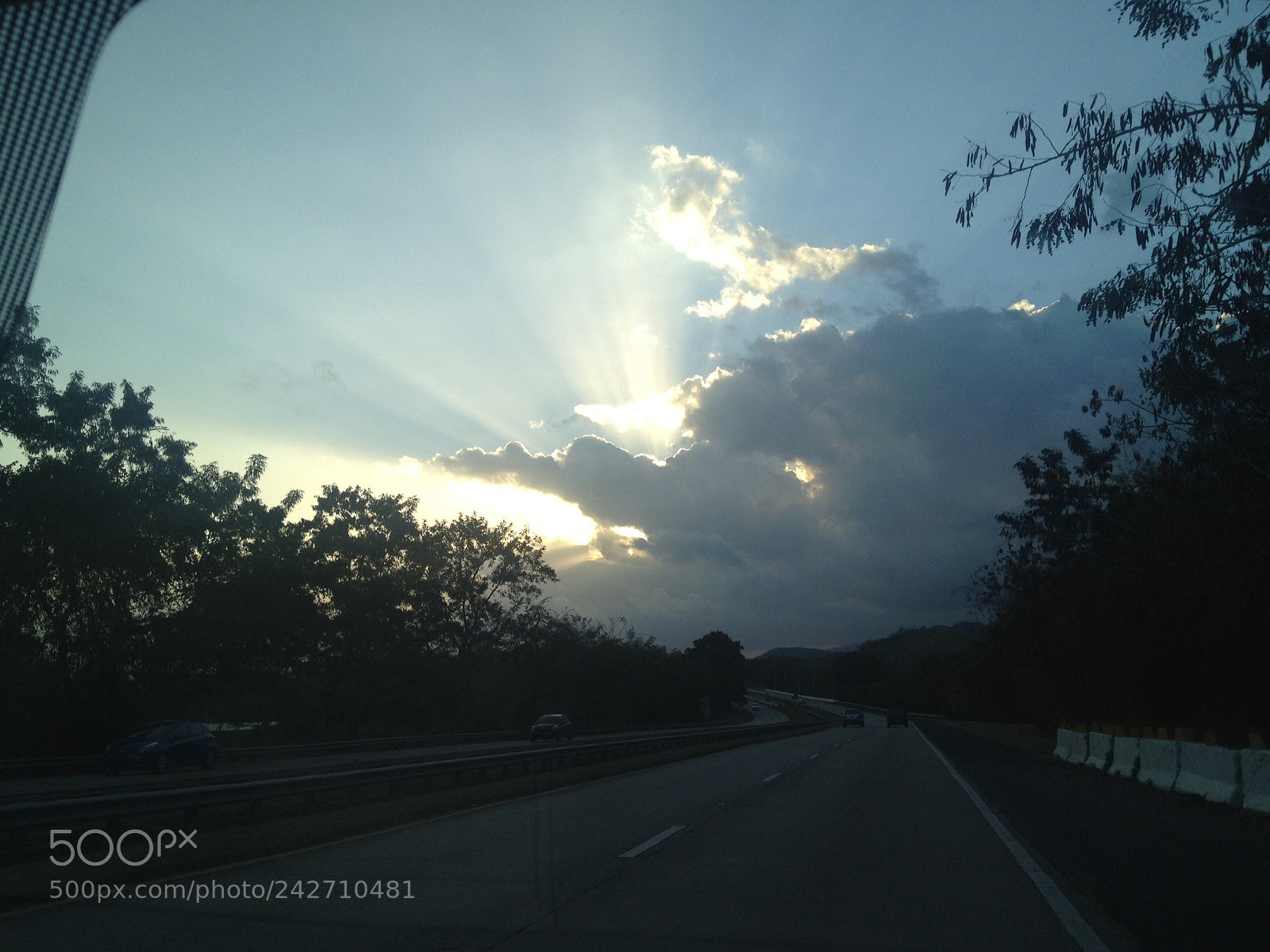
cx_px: 635
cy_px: 476
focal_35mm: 35
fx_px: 1284
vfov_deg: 40.7
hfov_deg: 52.6
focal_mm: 4.28
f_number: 2.4
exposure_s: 1/951
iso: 50
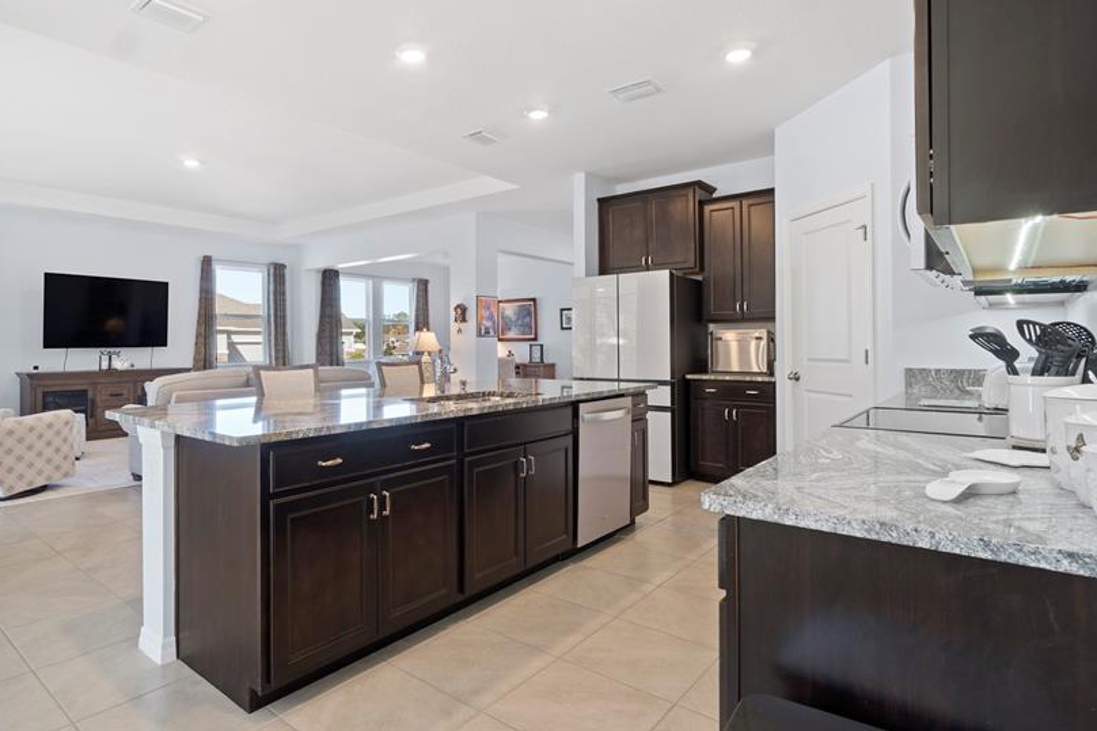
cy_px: 348
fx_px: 579
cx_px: 462
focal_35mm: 19
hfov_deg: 86.2
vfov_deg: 64.5
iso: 100
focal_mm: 10
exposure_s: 1
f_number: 8
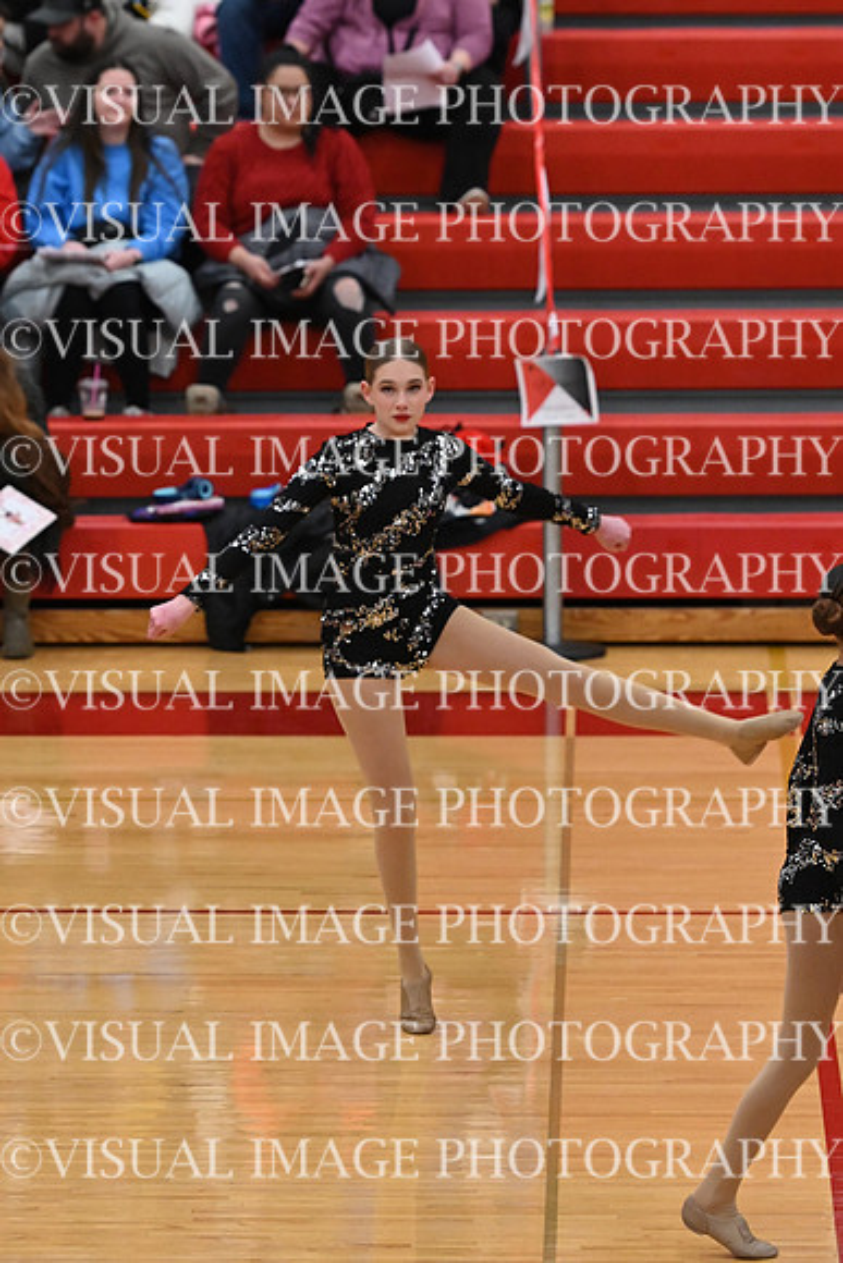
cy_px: 632
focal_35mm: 240
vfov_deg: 8.6
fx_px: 8424
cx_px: 422
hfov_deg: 5.7
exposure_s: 1/400
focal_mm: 160
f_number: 4
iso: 5000
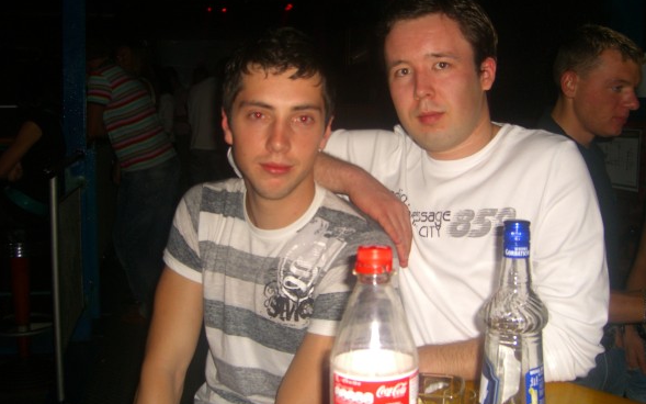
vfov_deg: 31.2
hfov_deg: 48.2
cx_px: 327
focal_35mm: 41
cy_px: 171
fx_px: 722
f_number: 2.8
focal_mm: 7.9
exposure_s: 1/60
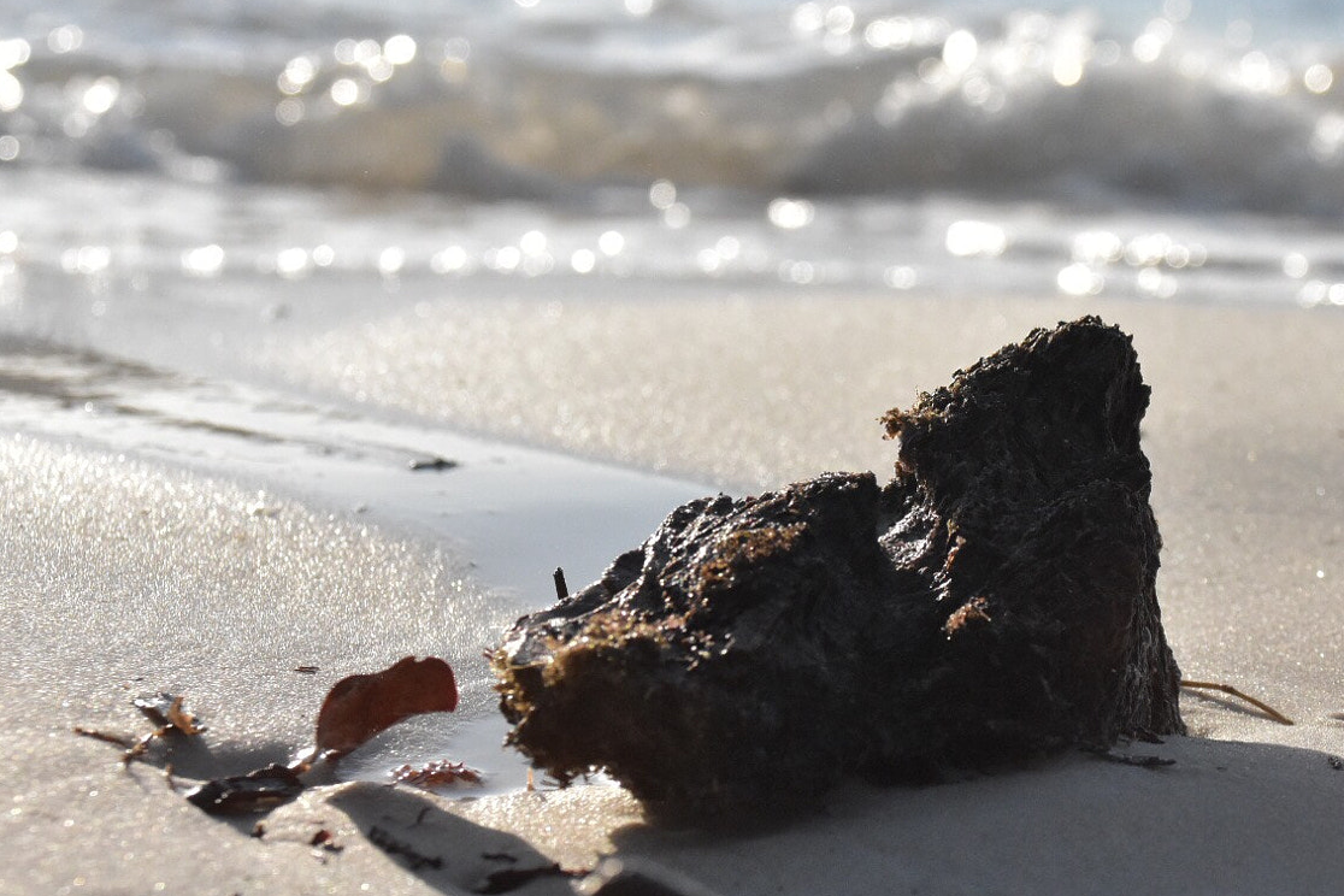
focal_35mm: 129
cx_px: 939
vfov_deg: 10.6
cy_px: 457
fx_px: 4816
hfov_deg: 15.8
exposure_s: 1/8000
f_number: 8
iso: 2200
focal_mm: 60
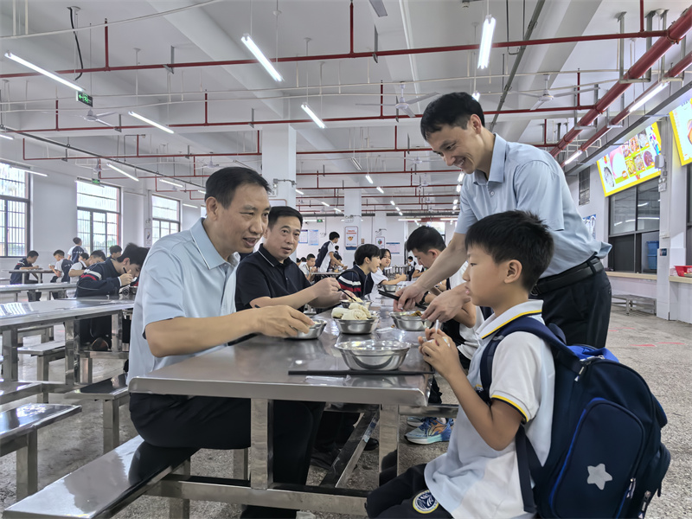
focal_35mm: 27
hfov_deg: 65.3
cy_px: 260
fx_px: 540
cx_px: 346
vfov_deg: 51.4
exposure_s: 1/100
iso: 160
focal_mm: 5.75
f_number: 2
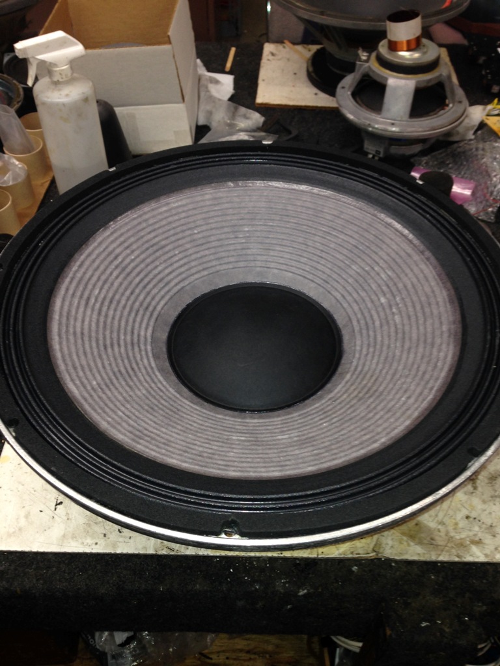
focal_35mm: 33
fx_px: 636
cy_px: 333
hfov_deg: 42.9
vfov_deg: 55.4
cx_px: 250
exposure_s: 1/20
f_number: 2.4
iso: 50
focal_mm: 4.12
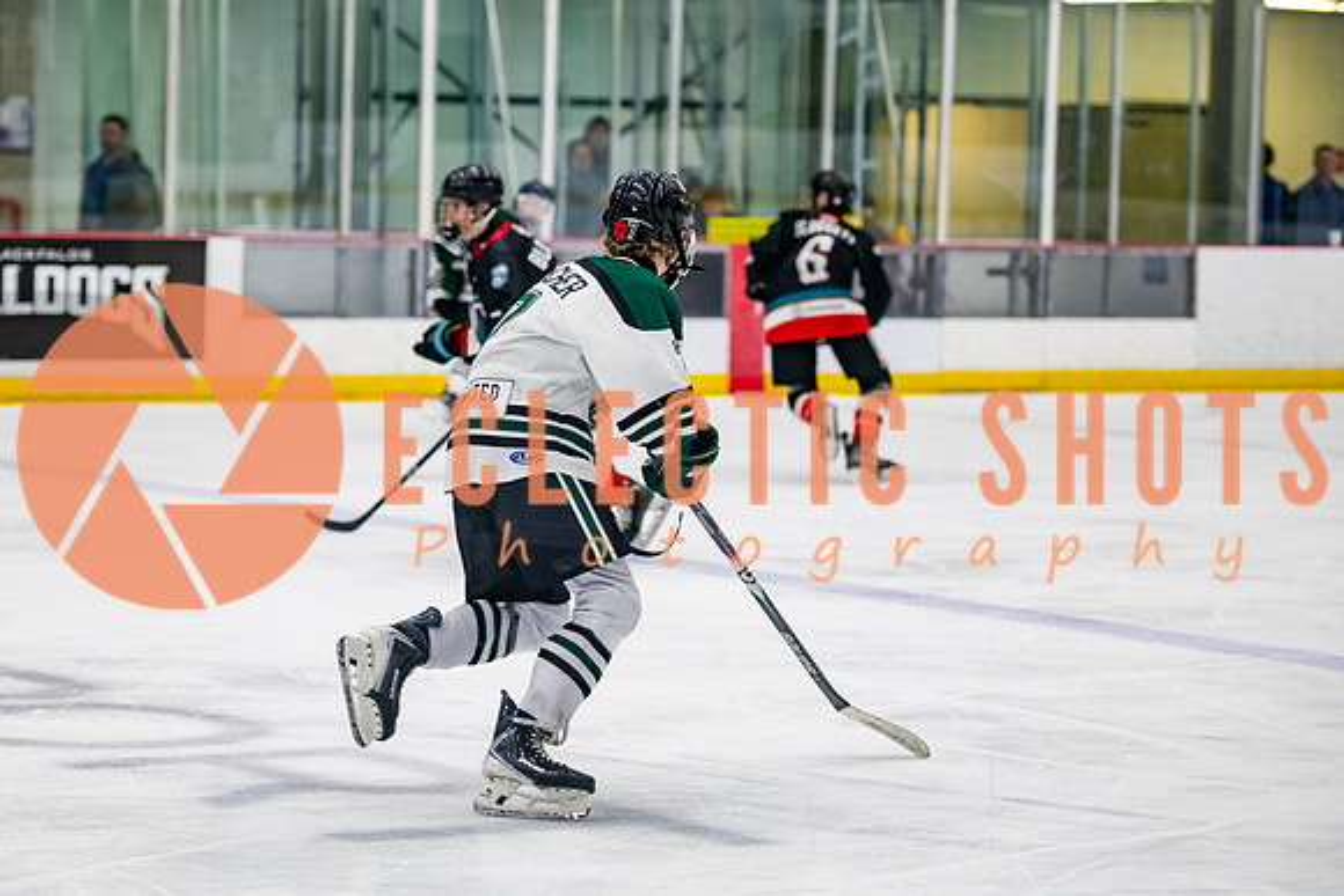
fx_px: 4971
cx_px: 521
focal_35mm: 133
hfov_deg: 15.4
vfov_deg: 10.3
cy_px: 394
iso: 2000
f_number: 3.2
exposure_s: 1/640
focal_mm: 100
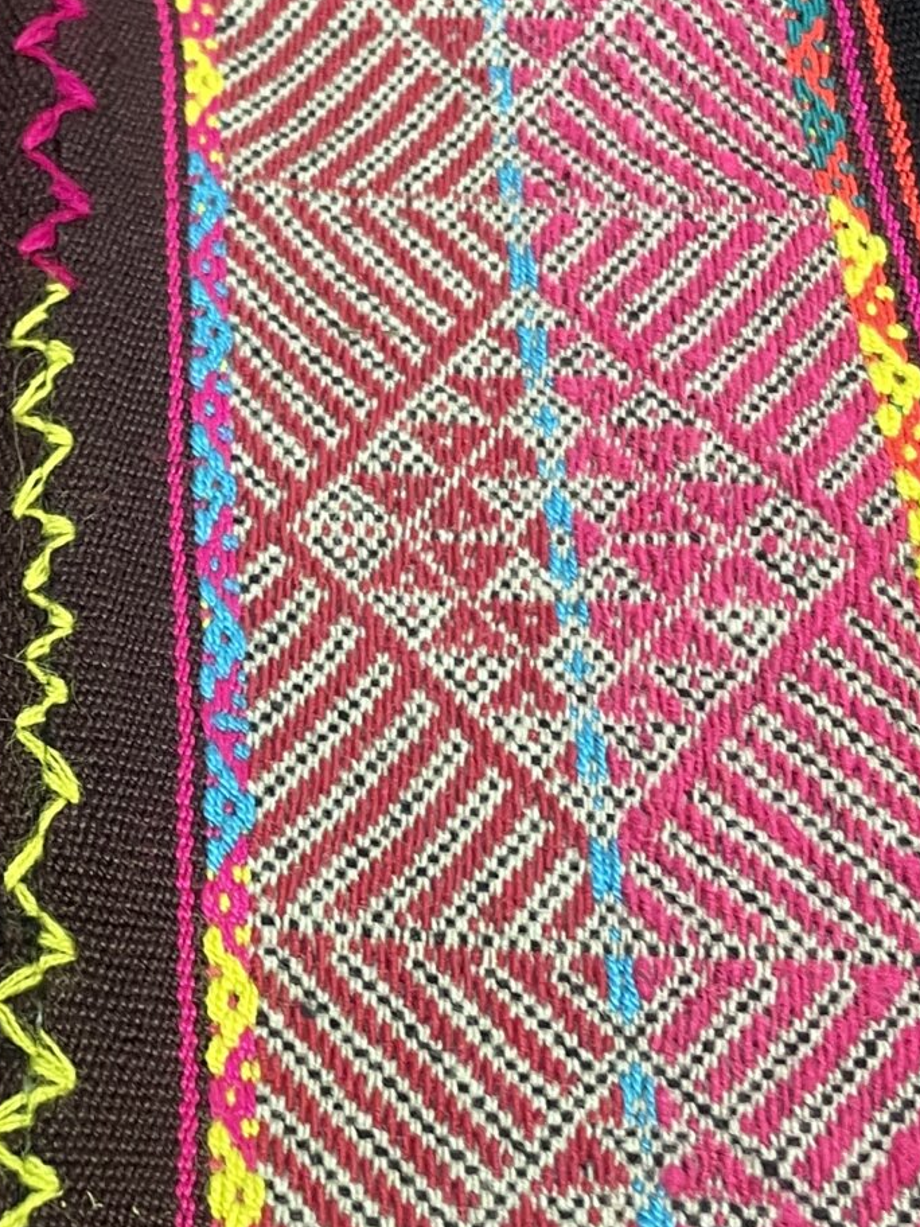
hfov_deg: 19.4
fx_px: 2587
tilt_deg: -53.7
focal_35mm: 73
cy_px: 702
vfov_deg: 26.6
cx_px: -63
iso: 160
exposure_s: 1/60
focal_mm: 4.2
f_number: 1.6
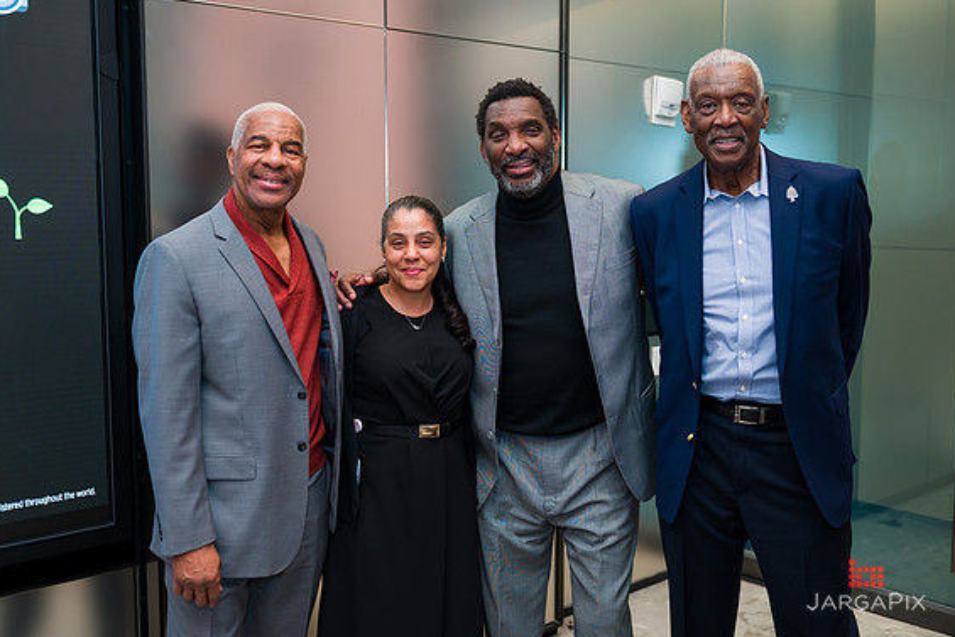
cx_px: 478
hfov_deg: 49.5
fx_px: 1035
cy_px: 321
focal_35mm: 39
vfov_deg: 34.2
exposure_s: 1/200
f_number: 4
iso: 800
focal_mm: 38
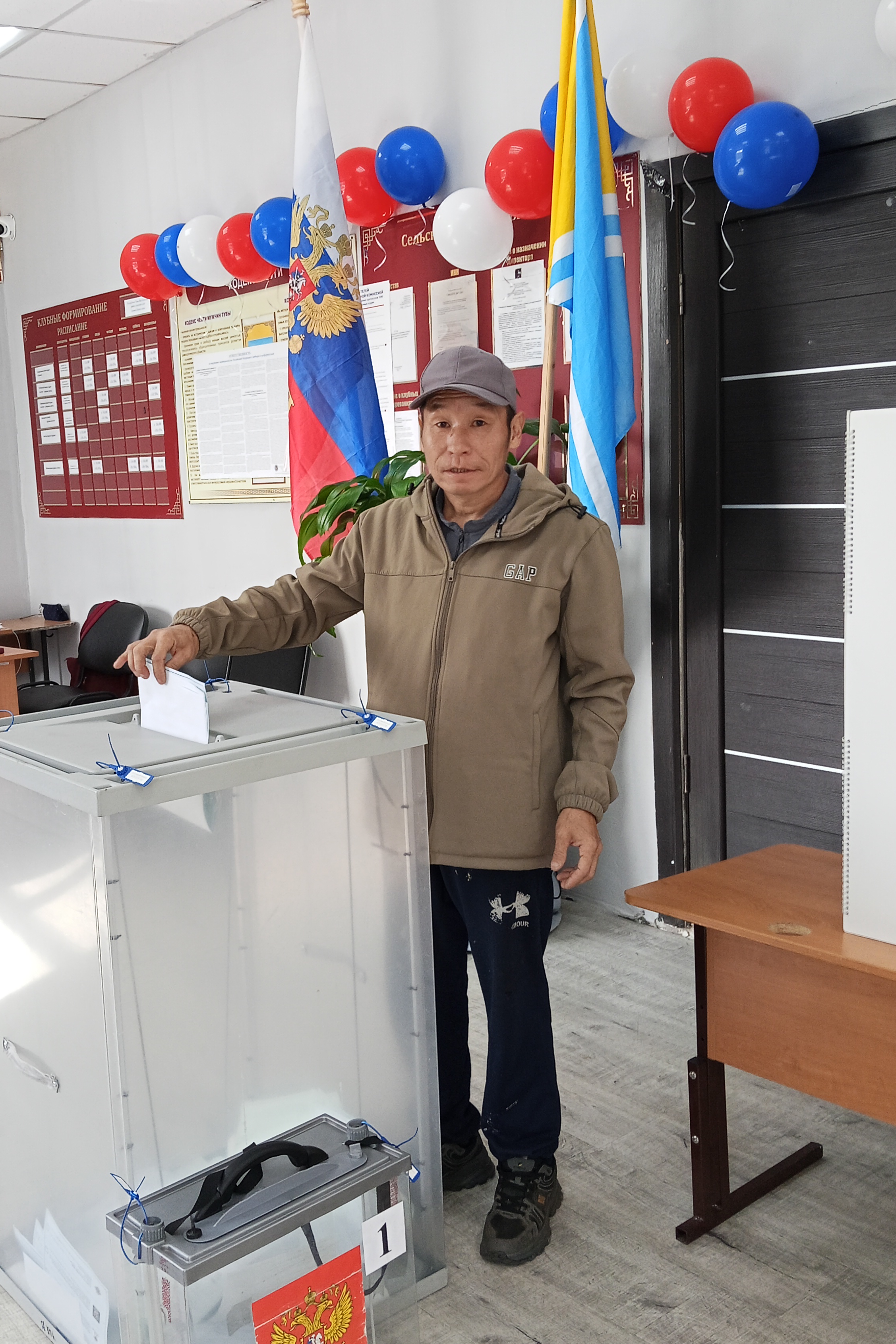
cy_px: 631
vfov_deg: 55.8
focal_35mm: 34
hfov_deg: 38.7
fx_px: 1269
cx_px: 341
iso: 200
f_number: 1.8
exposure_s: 1/100
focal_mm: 3.98
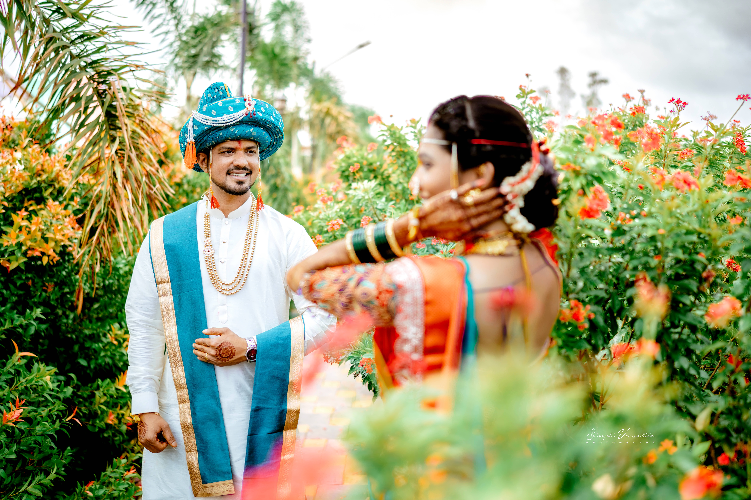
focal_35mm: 35
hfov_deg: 54.4
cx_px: 376
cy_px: 250
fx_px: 730
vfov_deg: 37.9
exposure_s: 1/2500
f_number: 1.4
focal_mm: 35
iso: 125
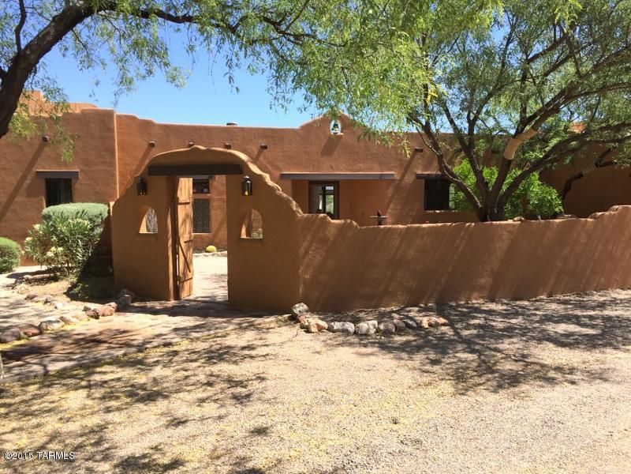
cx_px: 316
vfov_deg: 48.2
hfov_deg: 61.7
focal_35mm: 29
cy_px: 237
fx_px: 529
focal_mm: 4.15
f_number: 2.2
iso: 32
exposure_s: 1/1199
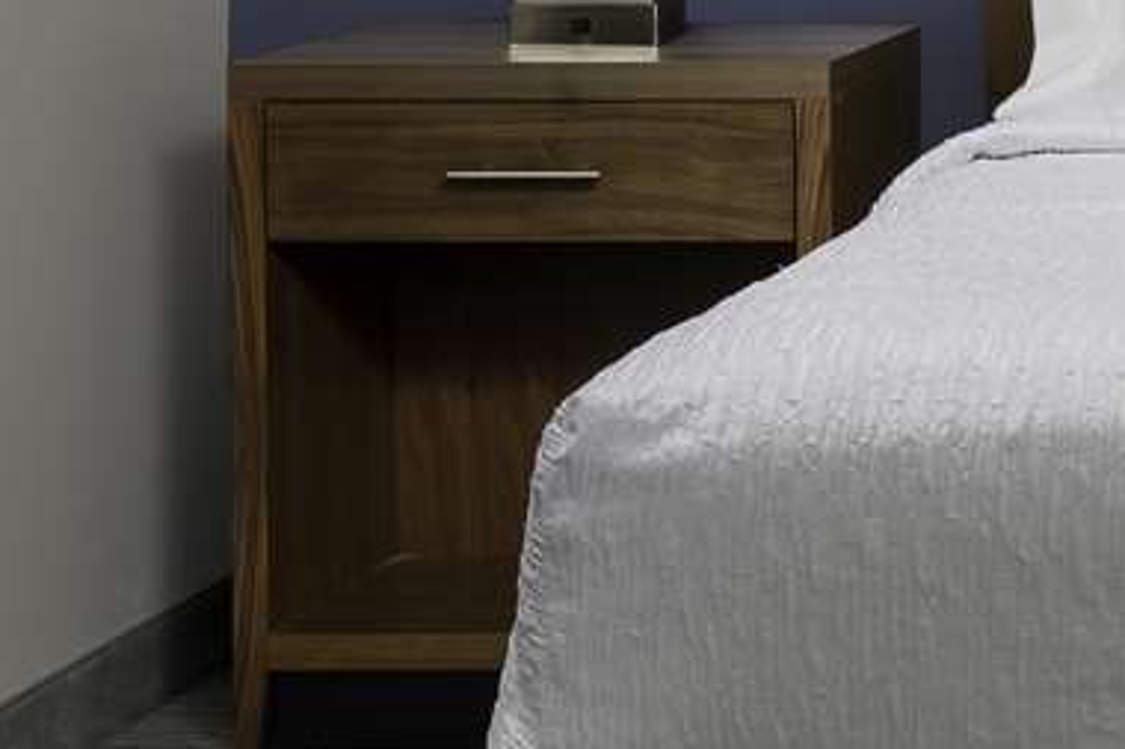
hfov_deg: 12.7
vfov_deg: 9.1
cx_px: 1862
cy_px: 9
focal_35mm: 150
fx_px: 4685
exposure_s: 1.6
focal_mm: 38
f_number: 11
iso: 50
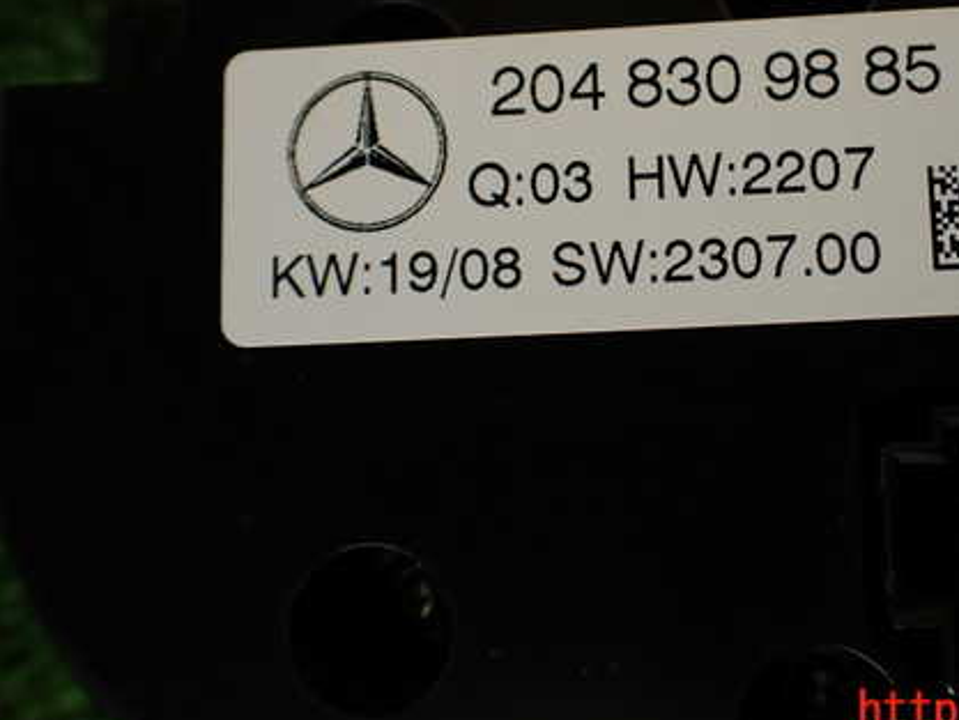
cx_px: 688
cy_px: 223
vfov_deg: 31.2
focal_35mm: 46
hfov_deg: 40.4
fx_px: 1275
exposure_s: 1/100
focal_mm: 5.79
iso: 100
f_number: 2.4
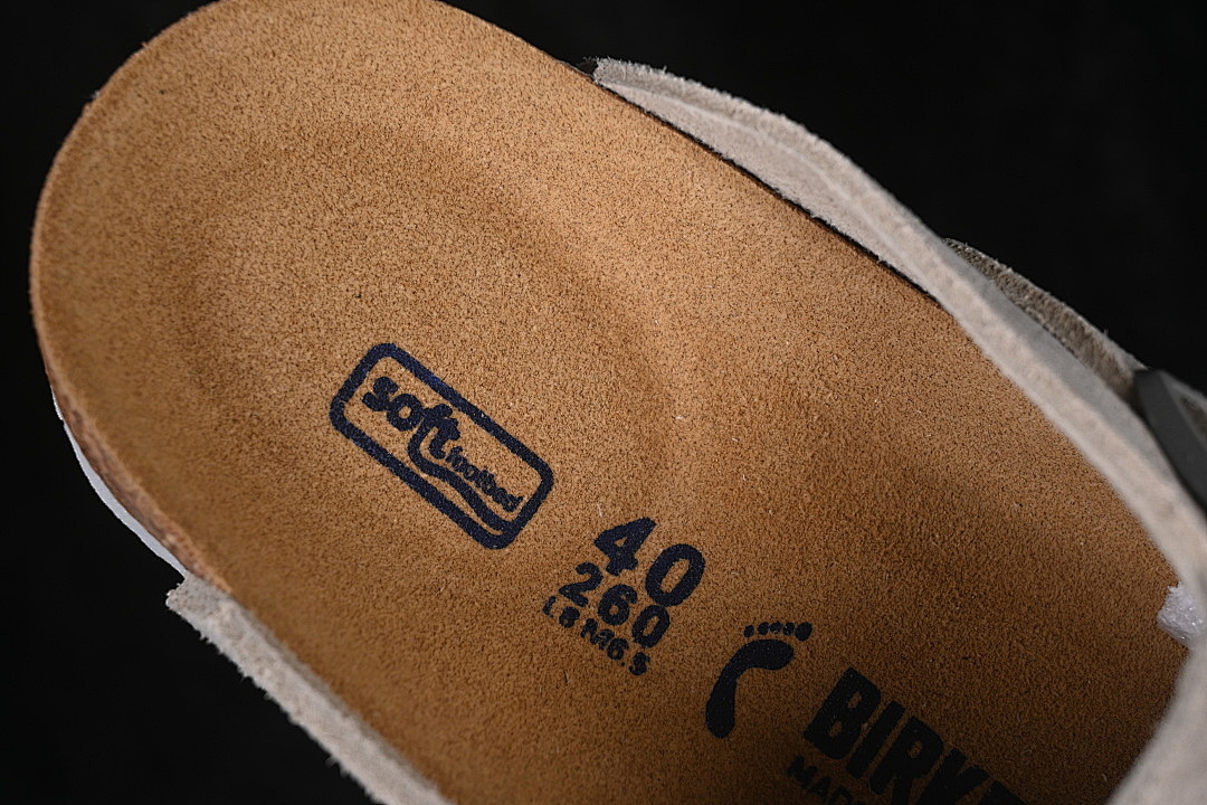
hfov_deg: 27.0
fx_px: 2514
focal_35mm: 75
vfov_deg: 18.2
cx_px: 604
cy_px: 402
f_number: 7.1
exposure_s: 1/80
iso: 160
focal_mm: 50
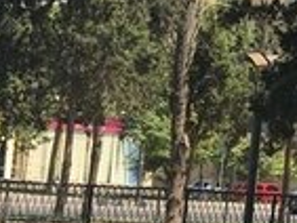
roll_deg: -2.8
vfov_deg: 10.4
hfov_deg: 14.2
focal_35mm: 136
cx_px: -34
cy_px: 367
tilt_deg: -10.0
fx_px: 1168
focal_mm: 4.15
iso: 25
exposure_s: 1/777
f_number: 2.2
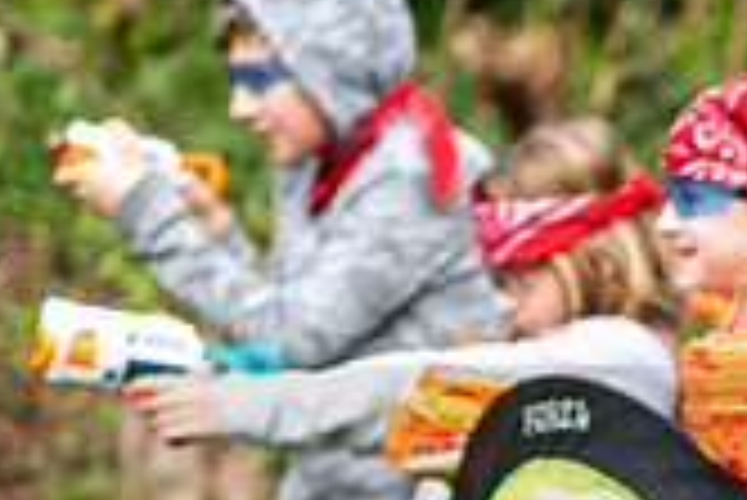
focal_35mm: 316
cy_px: 714
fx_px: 6563
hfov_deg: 6.4
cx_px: 1203
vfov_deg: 4.3
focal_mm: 81
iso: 100
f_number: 2.8
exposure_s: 1/320
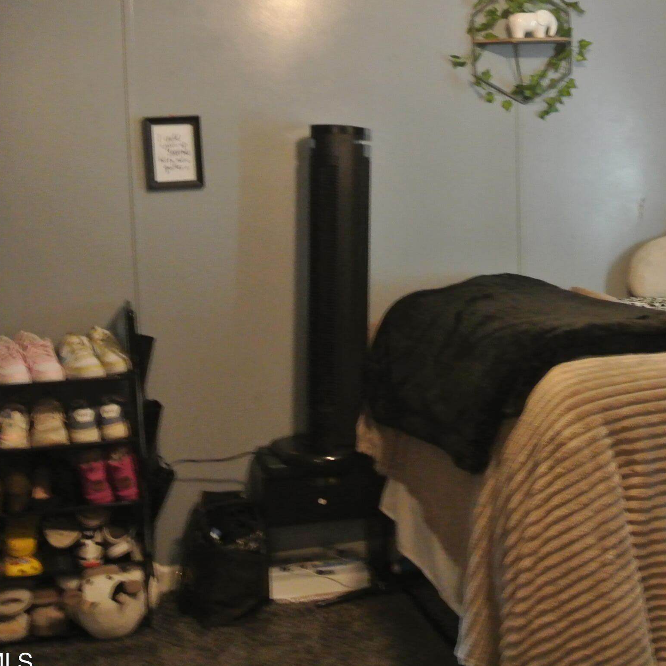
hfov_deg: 32.8
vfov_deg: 33.3
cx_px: 493
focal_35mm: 51
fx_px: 1110
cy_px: 271
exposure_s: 1/10
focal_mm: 11.8
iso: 1600
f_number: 3.8
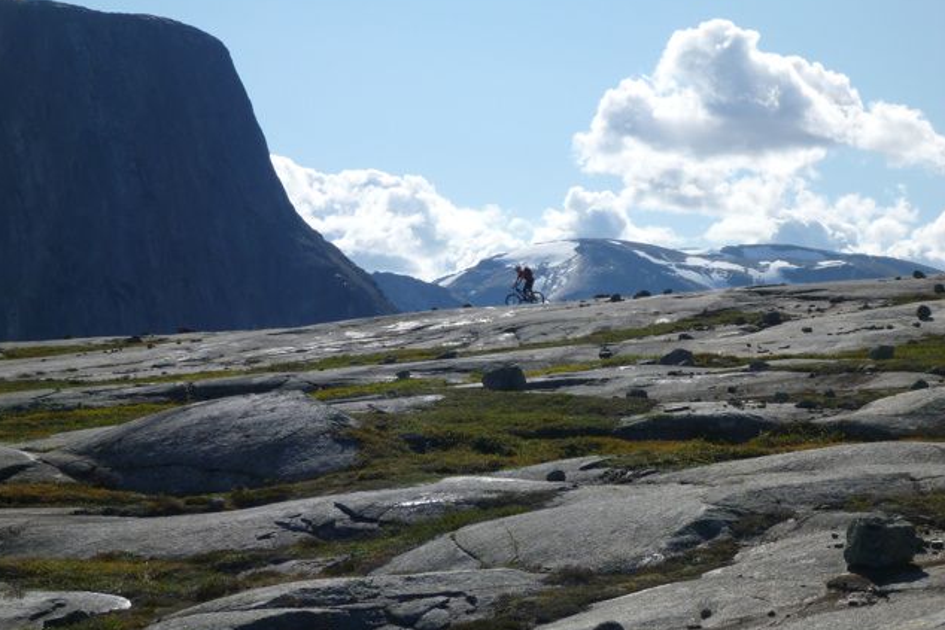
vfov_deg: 16.3
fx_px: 2205
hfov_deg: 24.2
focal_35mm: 84
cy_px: 311
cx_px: 470
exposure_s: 1/640
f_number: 5.6
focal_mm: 14.3
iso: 100
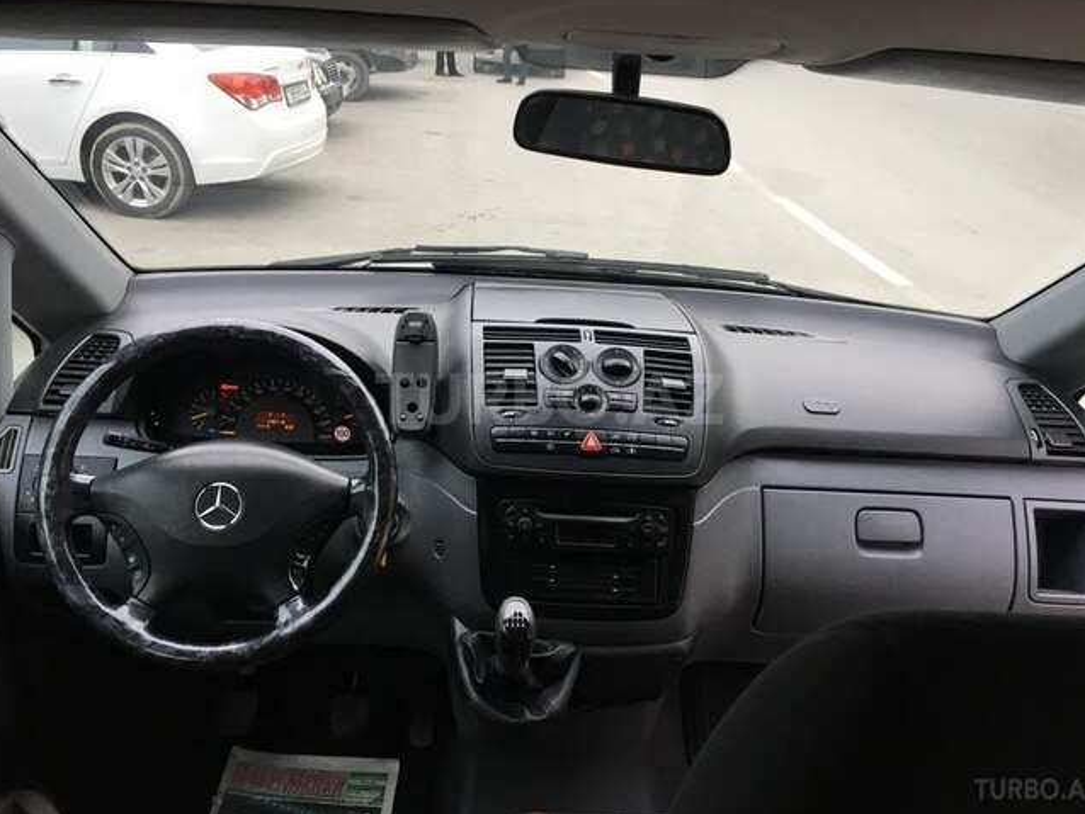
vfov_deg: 46.8
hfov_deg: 59.9
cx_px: 549
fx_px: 941
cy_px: 399
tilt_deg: -22.9
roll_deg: -1.1
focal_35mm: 30
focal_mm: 4.15
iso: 32
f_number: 2.2
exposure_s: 1/33
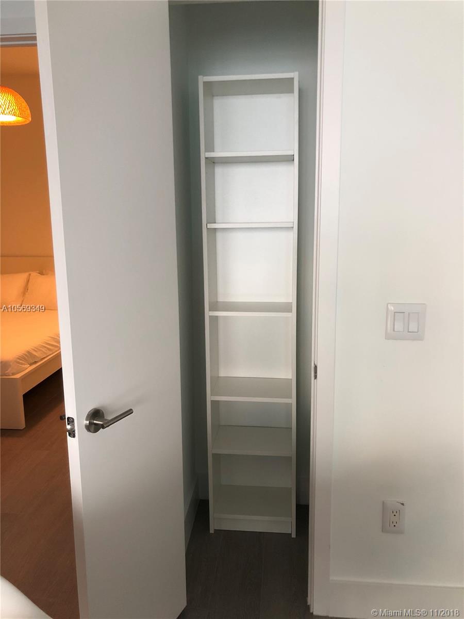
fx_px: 500
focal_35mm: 28
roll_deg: -1.0
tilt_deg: -10.0
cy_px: 310
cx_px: 232
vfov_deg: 63.4
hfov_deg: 49.7
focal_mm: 4
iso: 40
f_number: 1.8
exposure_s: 1/15
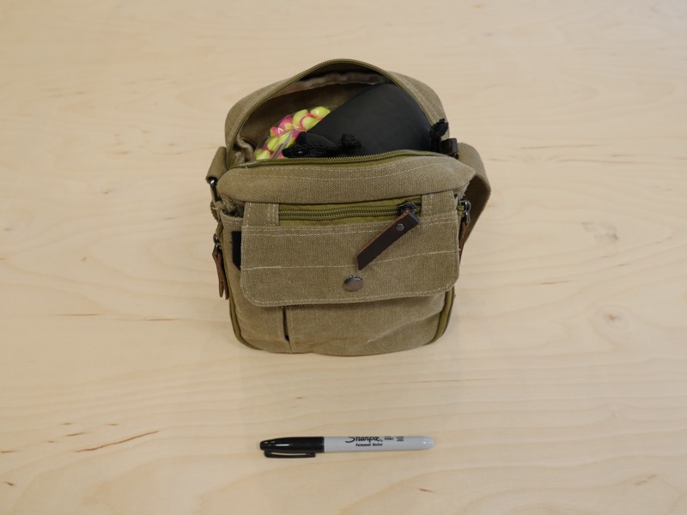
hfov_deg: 60.0
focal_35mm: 30
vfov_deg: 46.8
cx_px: 344
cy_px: 258
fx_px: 595
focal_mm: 15
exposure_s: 1/60
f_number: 4.5
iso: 400
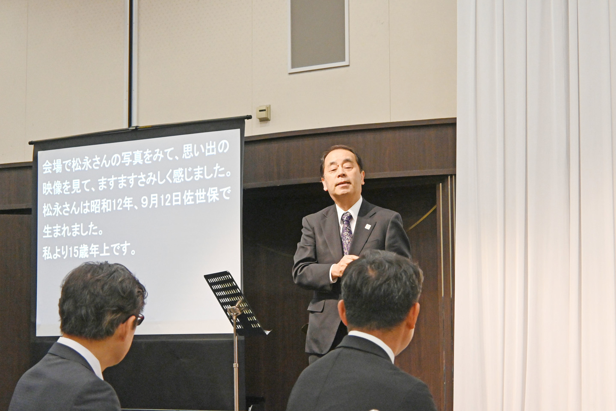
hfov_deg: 27.0
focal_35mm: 75
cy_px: 206
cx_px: 308
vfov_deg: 18.2
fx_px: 1283
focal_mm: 50
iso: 3200
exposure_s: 1/100
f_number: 6.3
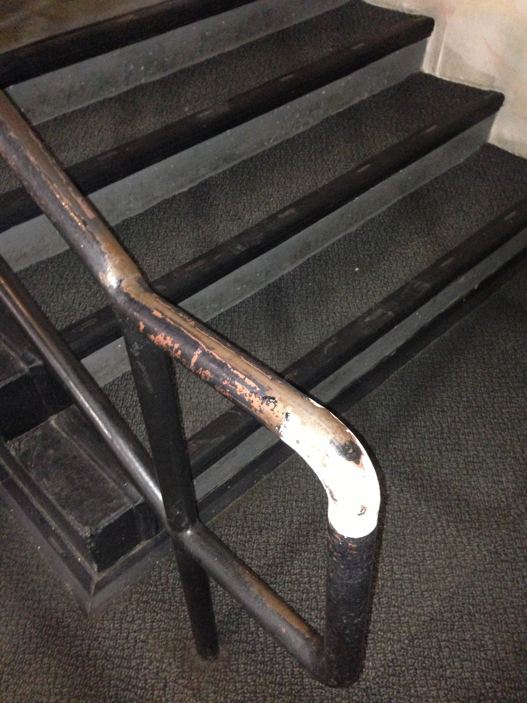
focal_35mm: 33
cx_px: 264
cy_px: 352
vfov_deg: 55.4
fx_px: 670
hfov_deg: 42.9
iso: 800
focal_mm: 4.13
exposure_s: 1/16
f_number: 2.4
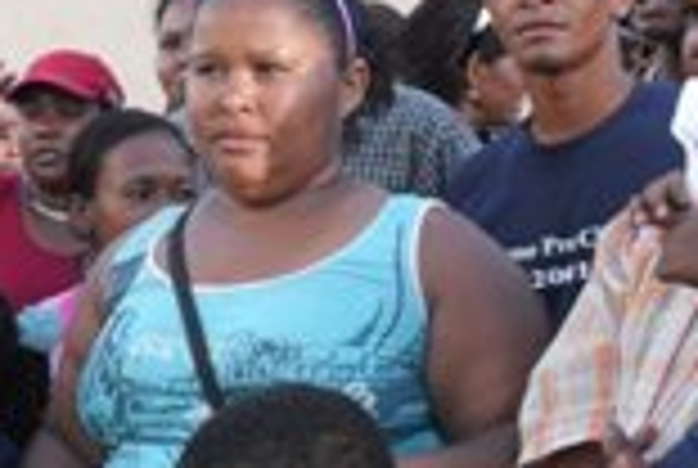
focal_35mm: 105
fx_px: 2040
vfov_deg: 13.0
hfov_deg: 19.4
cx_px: 234
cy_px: 405
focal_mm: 6.2
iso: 100
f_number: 2.8
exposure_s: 1/125
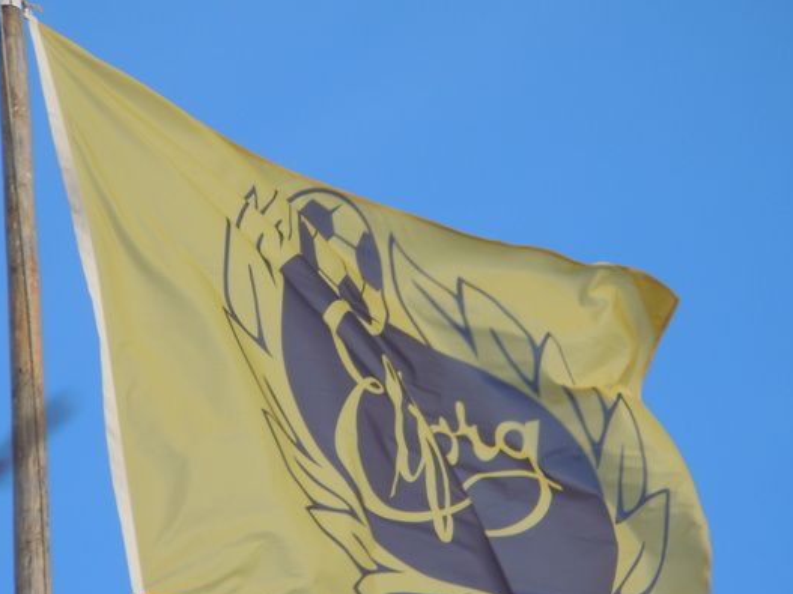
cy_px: 337
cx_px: 372
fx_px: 9459
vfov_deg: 3.6
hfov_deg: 4.8
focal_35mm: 413
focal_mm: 54
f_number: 5.6
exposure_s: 1/320
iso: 100
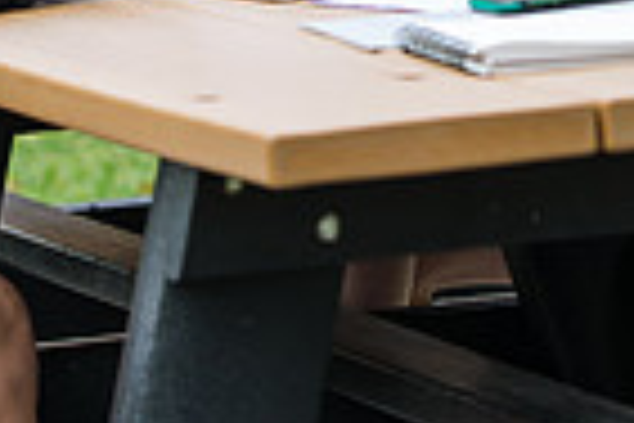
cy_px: -371
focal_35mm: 338
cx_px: 450
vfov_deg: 4.0
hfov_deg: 6.1
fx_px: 5952
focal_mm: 82
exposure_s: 1/320
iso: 160
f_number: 3.5
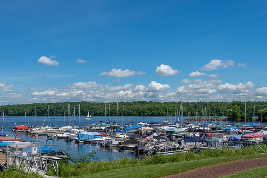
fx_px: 316
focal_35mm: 43
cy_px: 83
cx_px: 115
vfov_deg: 31.5
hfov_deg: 45.7
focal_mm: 22
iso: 100
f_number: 9
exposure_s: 1/400
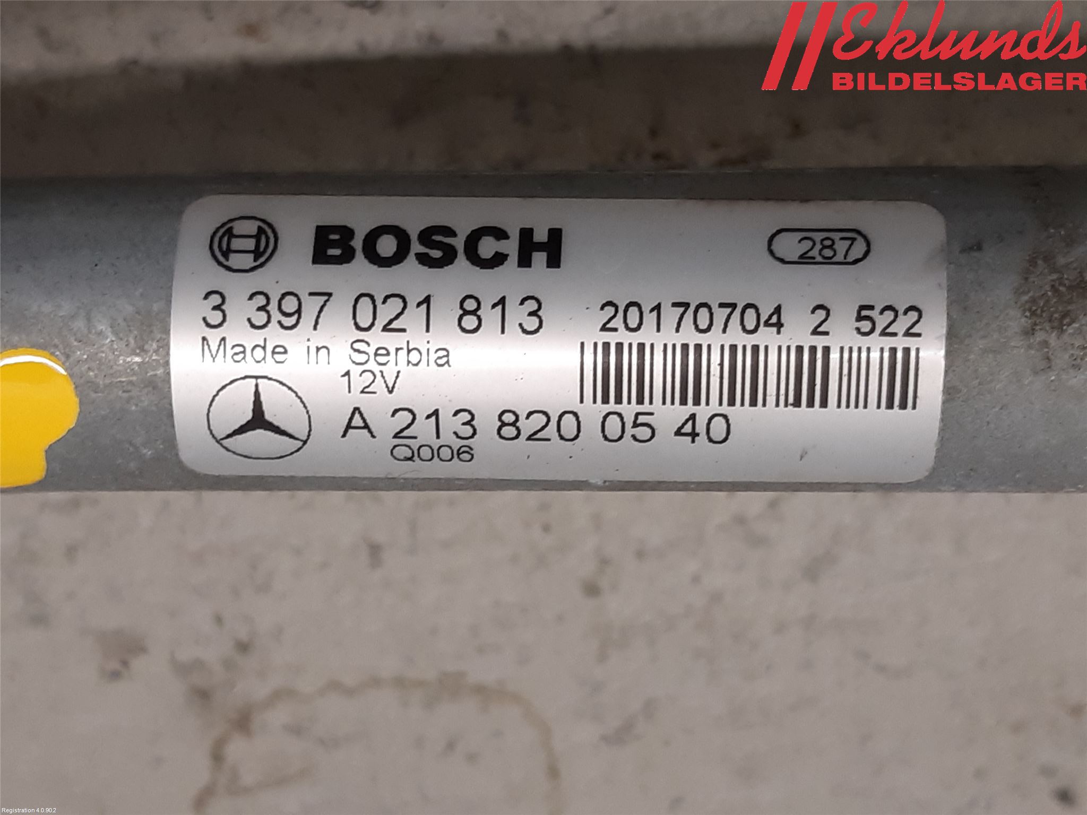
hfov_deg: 67.3
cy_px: 408
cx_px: 544
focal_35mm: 26
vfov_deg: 53.1
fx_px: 816
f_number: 1.7
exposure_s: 1/50
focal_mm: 3.93
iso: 100
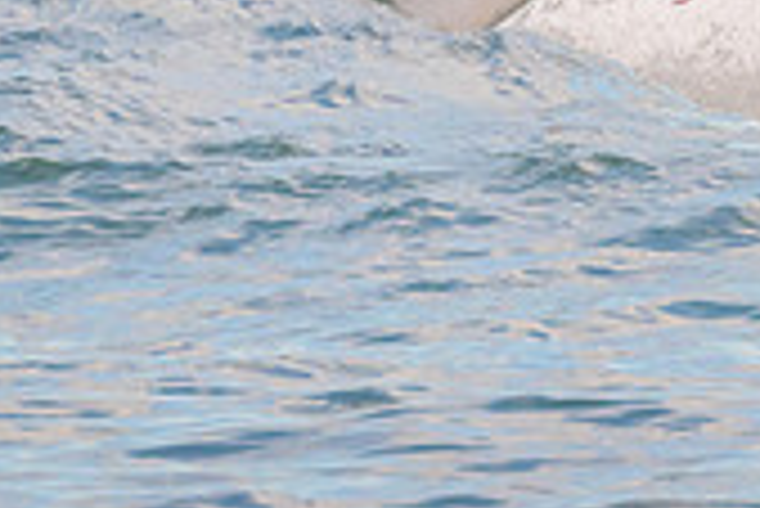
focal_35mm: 2743
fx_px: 57956
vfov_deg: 0.5
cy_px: -119
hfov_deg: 0.8
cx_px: 715
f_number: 11
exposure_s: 1/640
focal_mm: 800
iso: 2000
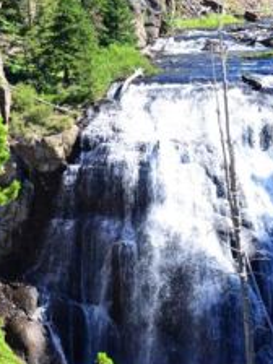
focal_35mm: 226
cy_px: 149
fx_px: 2380
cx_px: 218
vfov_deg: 8.7
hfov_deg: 6.6
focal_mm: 55
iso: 200
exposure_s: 1/250
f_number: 8
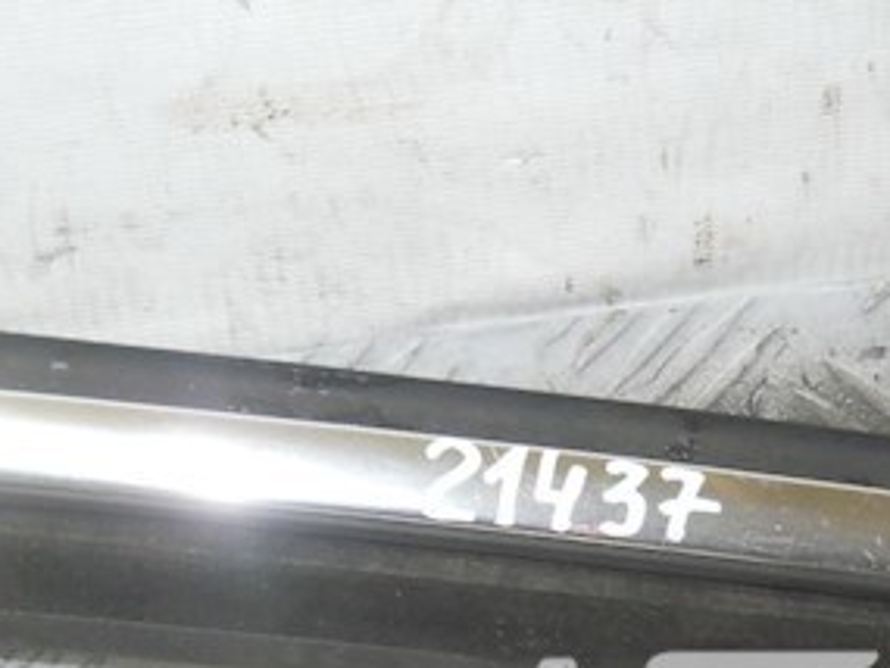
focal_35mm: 92
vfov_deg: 15.6
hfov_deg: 21.2
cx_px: 568
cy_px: 746
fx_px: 2366
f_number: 3.1
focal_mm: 6.72
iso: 200
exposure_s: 1/30
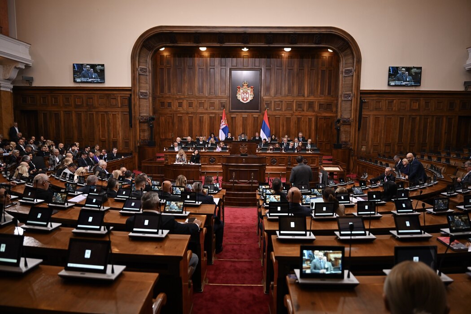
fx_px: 314
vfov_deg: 53.1
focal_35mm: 24
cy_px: 157
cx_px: 236
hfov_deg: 73.7
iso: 800
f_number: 2.8
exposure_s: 1/250
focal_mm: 24
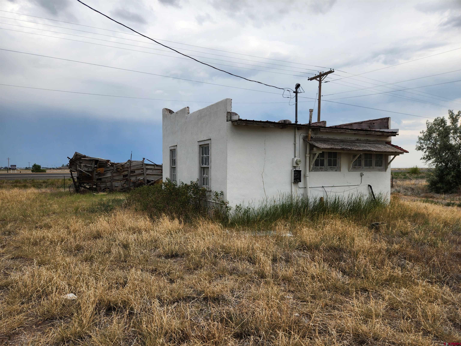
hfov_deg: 73.9
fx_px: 306
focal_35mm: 23
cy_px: 173
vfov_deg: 58.9
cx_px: 230
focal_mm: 5.4
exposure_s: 1/574
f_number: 1.8
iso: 20
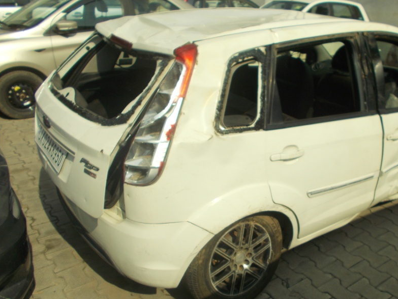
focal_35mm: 34
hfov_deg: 53.2
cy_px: 158
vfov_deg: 41.8
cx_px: 256
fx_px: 391
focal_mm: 4.6
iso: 80
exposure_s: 1/320
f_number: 8
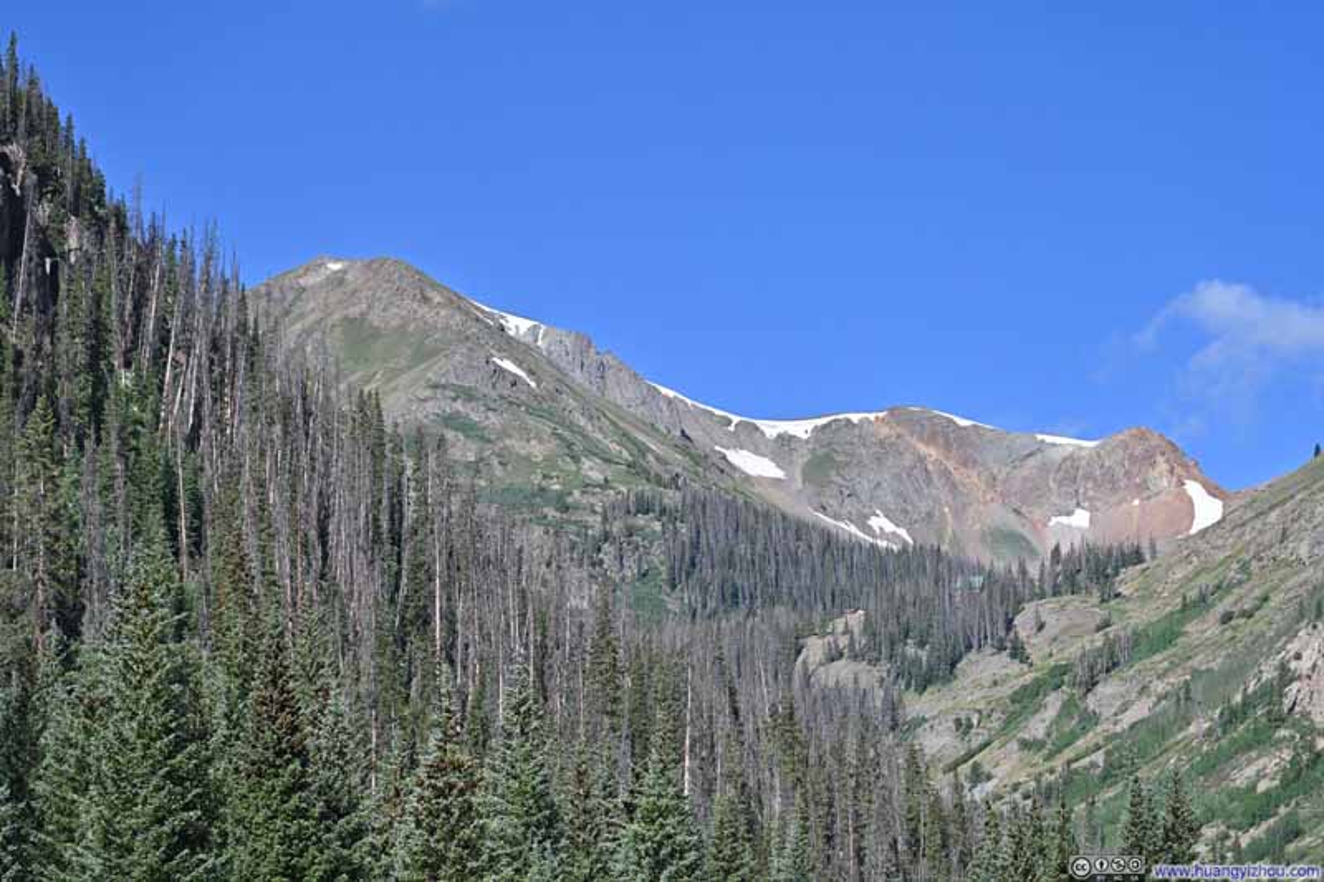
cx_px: 662
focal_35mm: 120
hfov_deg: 17.1
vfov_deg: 11.4
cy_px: 441
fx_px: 4412
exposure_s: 1/500
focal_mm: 120
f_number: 6.3
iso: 64
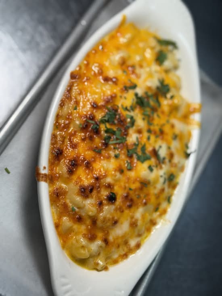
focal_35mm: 48
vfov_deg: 39.7
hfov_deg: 30.3
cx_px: 111
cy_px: 148
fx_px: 410
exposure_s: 1/196
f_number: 1.78
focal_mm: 6.76
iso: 50
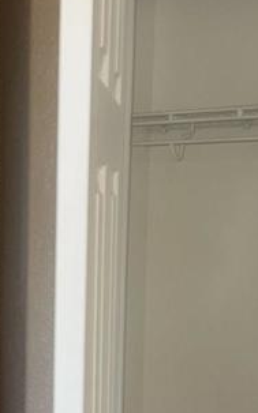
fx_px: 969
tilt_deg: -6.2
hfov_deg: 15.0
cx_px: 12
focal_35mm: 86
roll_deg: -0.6
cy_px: 331
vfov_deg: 23.7
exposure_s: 1/26
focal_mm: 6.76
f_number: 1.78
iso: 80
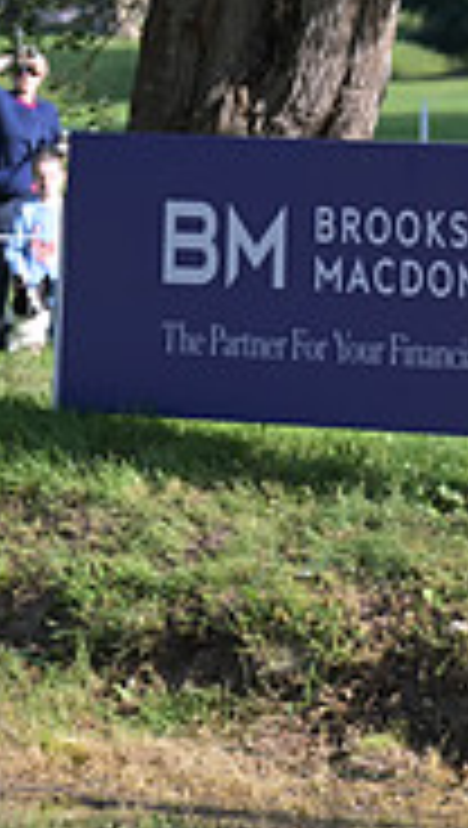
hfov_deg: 2.8
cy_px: 421
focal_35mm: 429
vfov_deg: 5.0
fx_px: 9430
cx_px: 1174
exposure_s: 1/1250
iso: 720
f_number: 5.6
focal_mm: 130
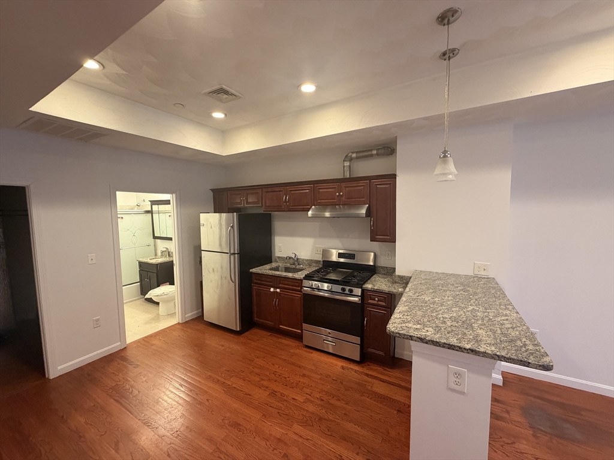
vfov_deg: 85.7
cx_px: 307
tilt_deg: -5.7
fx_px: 248
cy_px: 230
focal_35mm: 14
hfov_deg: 102.1
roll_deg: +0.6
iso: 250
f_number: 2.2
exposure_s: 1/60
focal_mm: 2.22
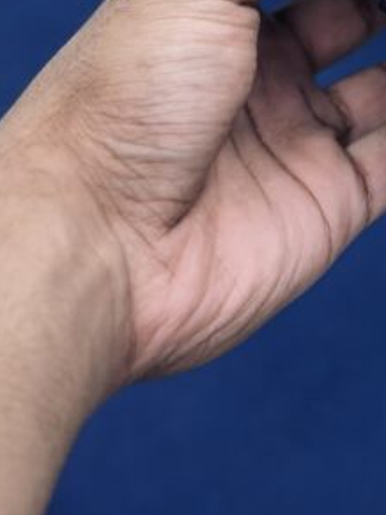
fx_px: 2291
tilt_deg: -51.8
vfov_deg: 12.2
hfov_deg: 9.5
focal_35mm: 154
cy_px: -261
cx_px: 471
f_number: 1.78
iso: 100
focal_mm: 6.86
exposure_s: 1/100
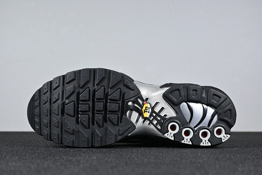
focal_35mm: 57
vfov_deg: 23.8
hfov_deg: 35.1
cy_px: 88
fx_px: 415
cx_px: 131
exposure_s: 1/125
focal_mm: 38
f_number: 5.6
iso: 640
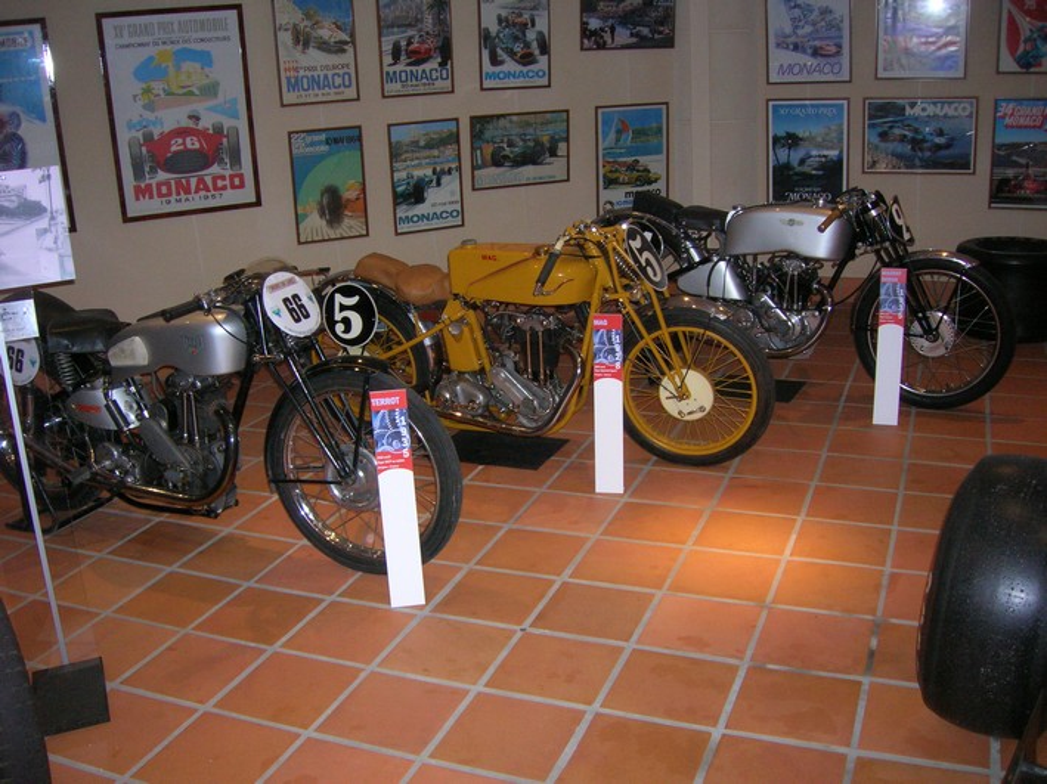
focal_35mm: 34
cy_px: 392
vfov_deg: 41.8
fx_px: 1028
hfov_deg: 54.0
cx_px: 524
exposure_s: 1/60.1
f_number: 2.9
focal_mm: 5.7
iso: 172
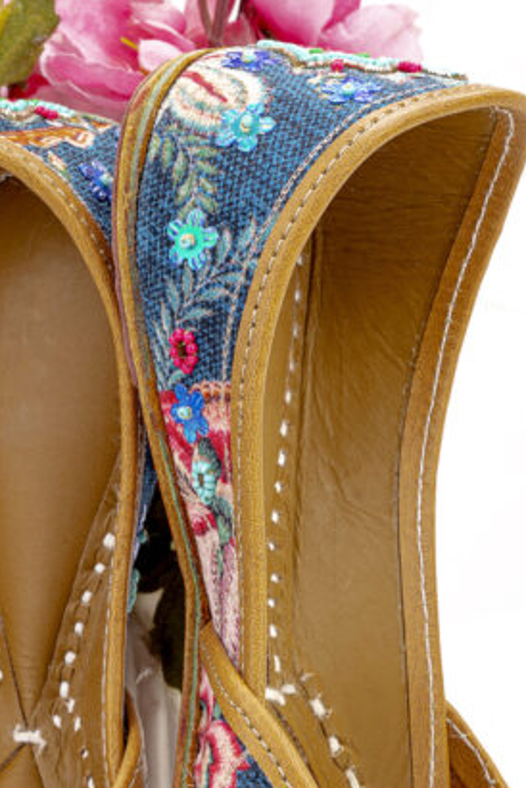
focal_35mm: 186
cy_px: 719
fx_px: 4076
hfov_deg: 7.4
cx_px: 67
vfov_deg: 11.0
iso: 160
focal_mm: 85
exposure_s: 1/125
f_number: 5
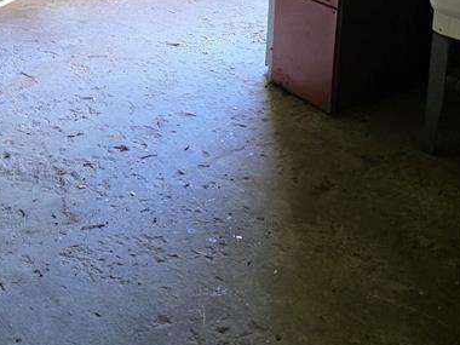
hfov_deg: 30.2
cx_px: 70
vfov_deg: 22.0
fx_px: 824
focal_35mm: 62
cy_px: -63
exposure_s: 1/120
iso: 400
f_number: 1.7
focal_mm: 6.3
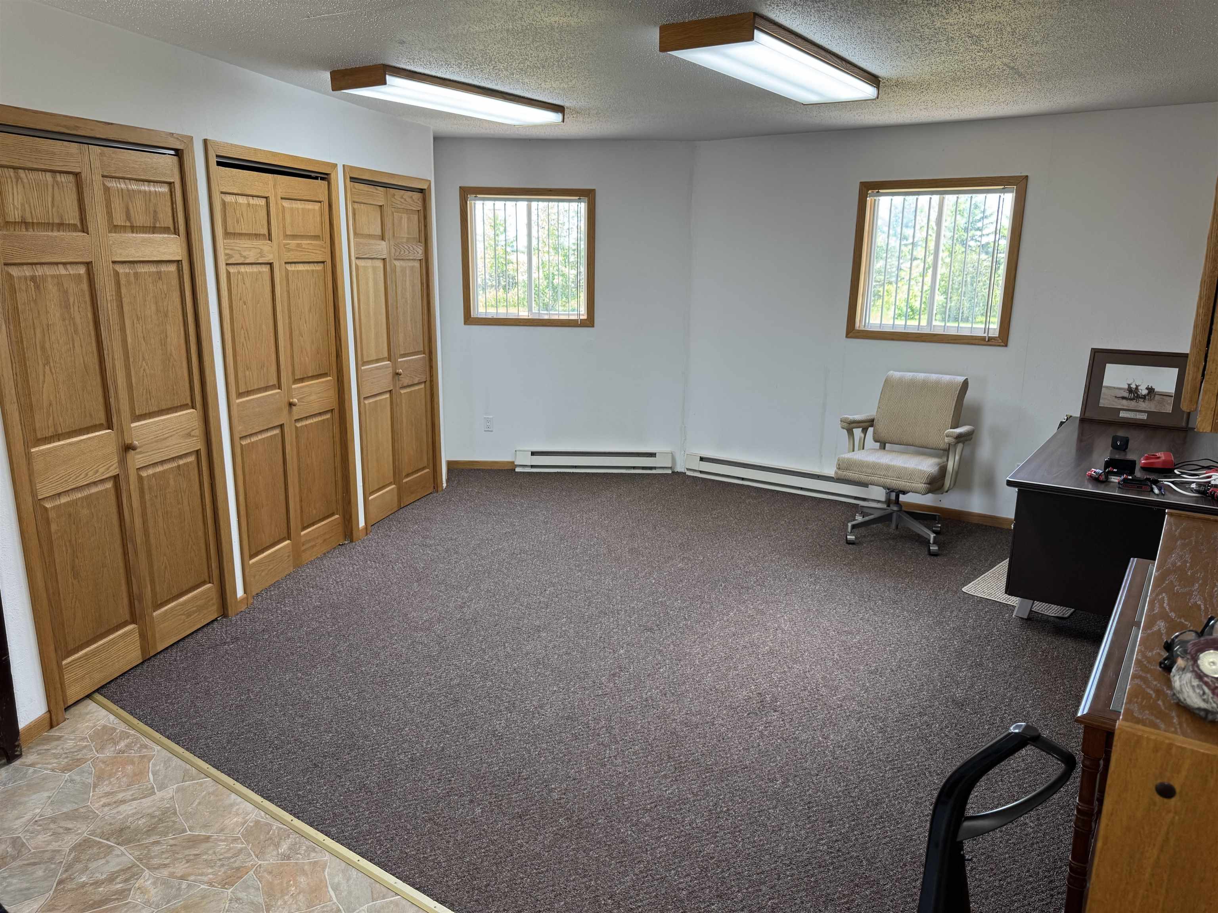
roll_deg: -0.8
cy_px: 456
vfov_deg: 56.8
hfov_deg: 71.6
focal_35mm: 24
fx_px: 844
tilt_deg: -13.6
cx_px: 609
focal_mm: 6.76
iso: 125
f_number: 1.78
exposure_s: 1/120
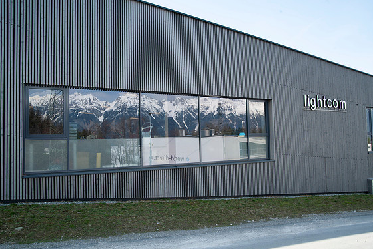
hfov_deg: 63.7
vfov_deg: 44.9
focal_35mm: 29
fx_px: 300
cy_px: 126
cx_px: 182
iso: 200
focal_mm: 28
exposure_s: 1/125
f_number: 11
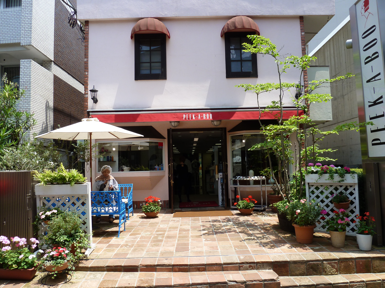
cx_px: 192
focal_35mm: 25
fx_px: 278
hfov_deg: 69.4
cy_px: 144
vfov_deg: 54.9
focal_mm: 4.1
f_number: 4
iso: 80
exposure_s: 1/320
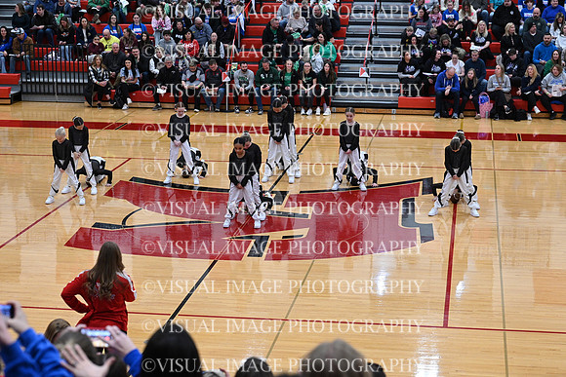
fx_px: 1211
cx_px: 283
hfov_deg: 26.3
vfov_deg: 17.7
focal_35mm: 77
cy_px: 188
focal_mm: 77
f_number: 4
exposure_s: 1/320
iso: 4000
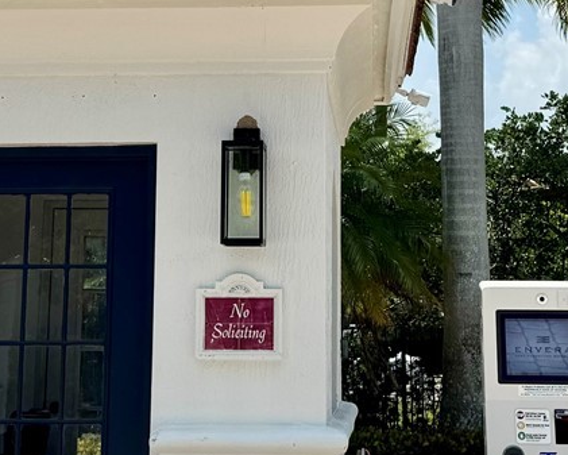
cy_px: -12
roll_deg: -0.2
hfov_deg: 21.5
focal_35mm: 89
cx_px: 258
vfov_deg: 16.9
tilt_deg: +12.6
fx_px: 1496
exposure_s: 1/5348
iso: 80
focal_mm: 6.76
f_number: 1.78
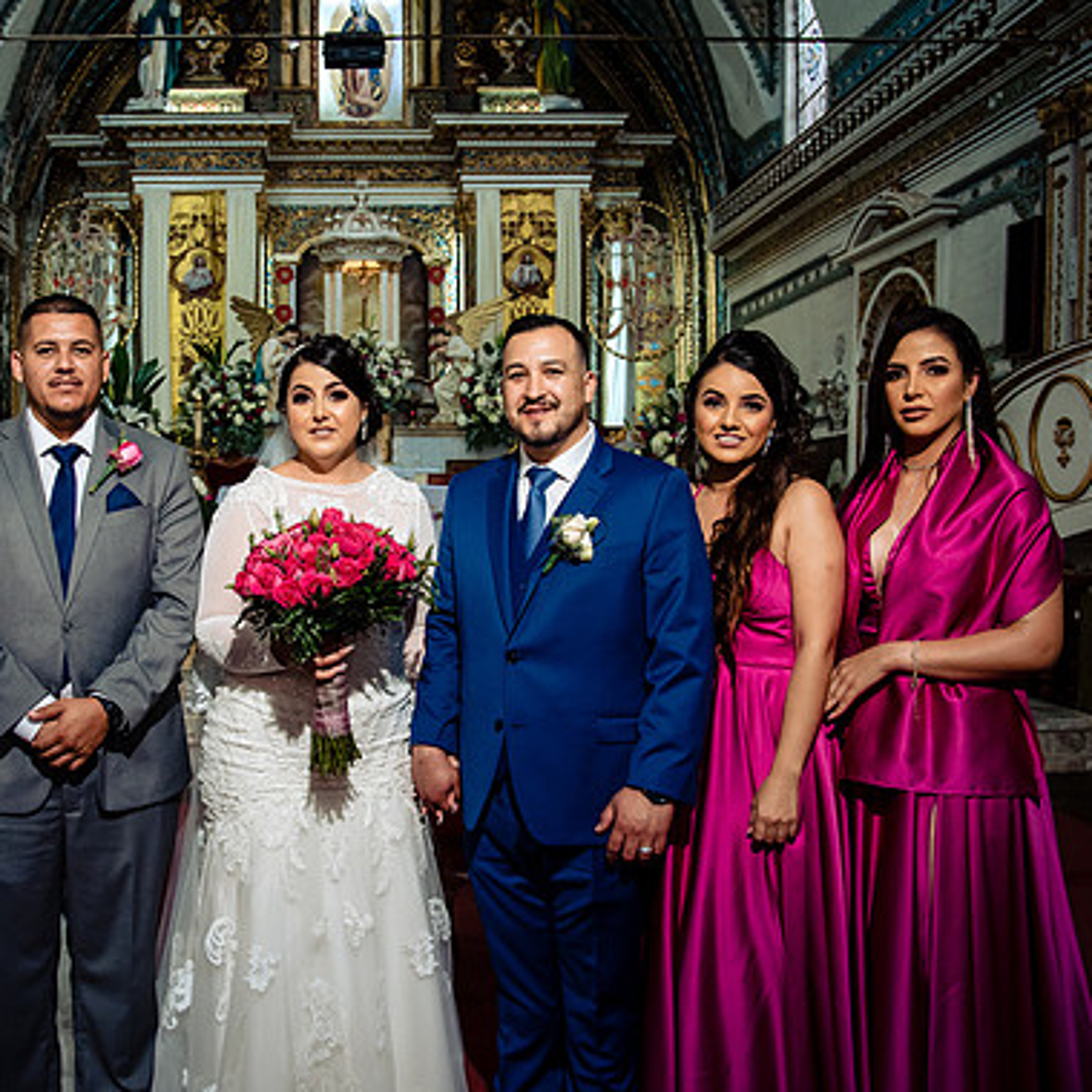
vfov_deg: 47.2
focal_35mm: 35
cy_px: 550
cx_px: 345
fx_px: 1249
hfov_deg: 46.3
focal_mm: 27
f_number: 5.6
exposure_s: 1/125
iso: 2000
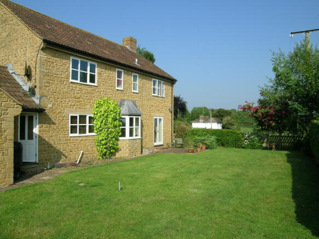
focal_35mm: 28
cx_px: 160
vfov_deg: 49.7
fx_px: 258
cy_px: 120
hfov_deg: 63.5
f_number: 6.3
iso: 50
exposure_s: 1/274
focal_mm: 5.8
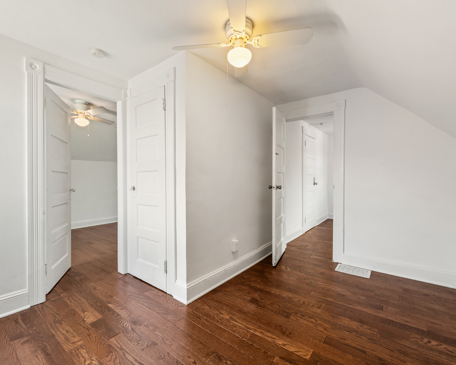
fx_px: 216
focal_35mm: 16
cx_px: 217
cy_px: 182
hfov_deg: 93.1
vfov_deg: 80.4
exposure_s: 1/4
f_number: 8
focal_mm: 14
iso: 250
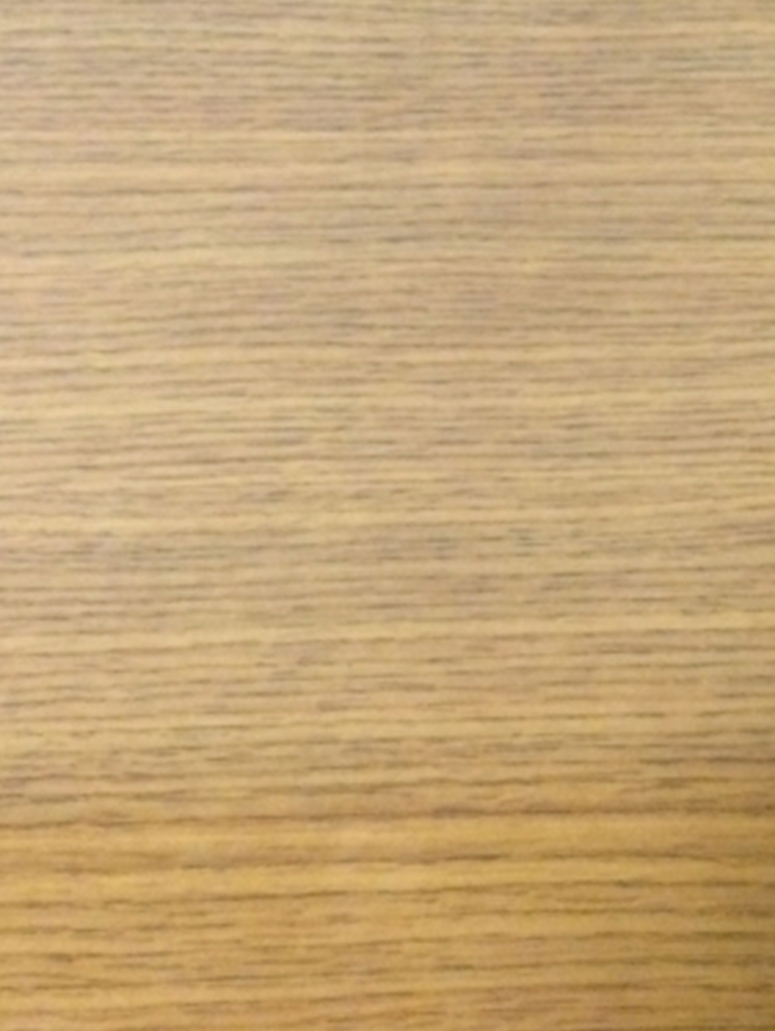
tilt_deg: -61.3
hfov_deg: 23.4
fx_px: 1849
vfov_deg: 31.1
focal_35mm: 62
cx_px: 590
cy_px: 425
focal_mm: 4.15
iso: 400
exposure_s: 1/15
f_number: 2.2
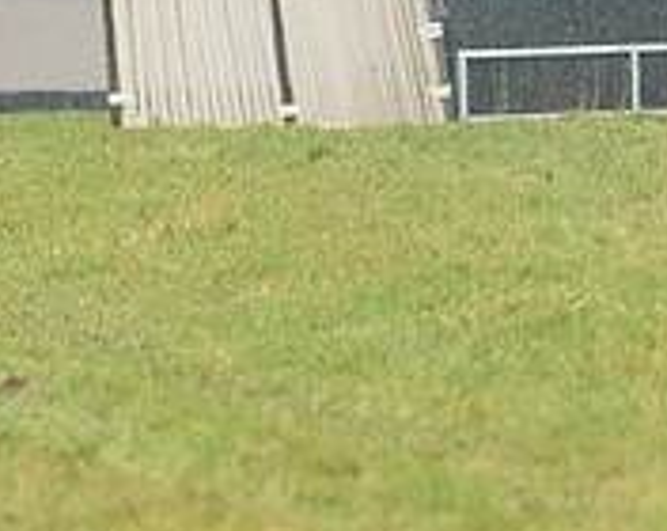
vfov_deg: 1.1
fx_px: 28462
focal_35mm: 1445
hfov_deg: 1.3
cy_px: -313
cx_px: 991
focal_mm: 200
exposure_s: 1/1000
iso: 1000
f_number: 4.5
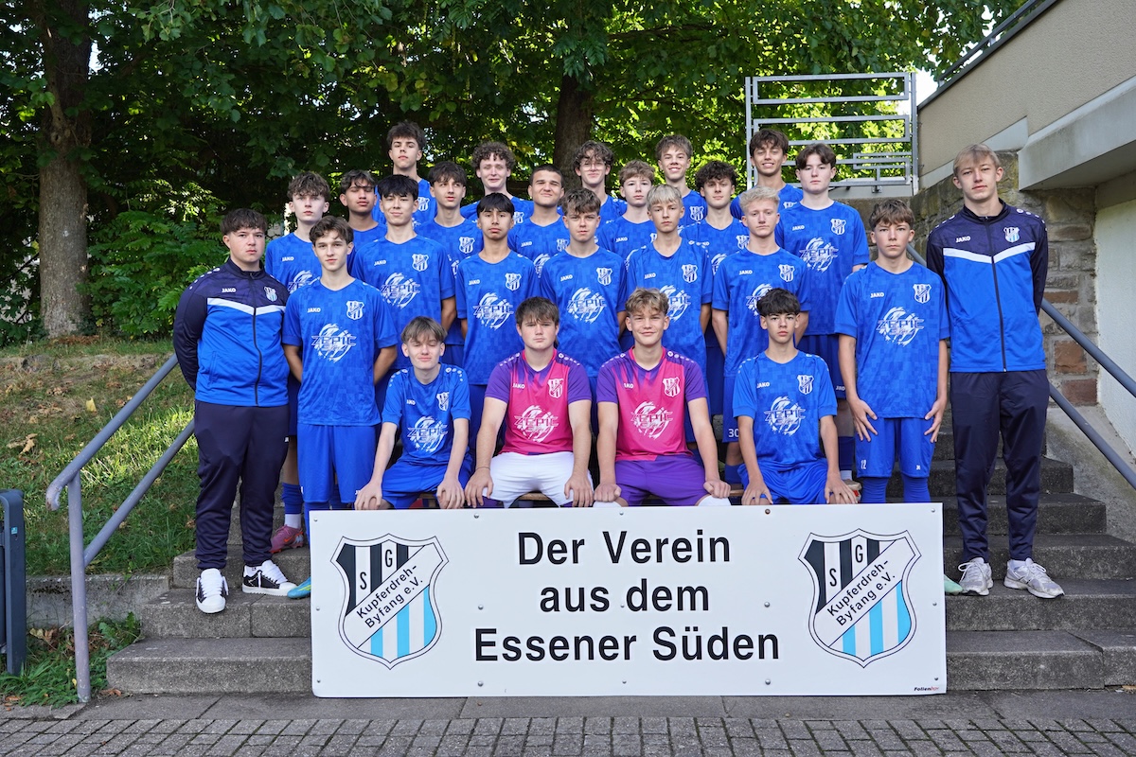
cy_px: 378
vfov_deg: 41.7
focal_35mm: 32
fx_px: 994
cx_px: 568
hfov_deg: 59.5
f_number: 4
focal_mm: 21
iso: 125
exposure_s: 1/160
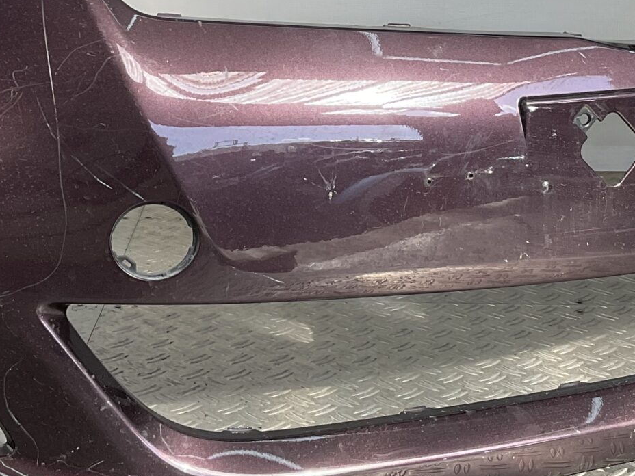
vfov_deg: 18.0
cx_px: 333
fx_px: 1468
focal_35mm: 80
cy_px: 14
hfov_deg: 24.4
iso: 16
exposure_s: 1/322
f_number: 1.8
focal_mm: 3
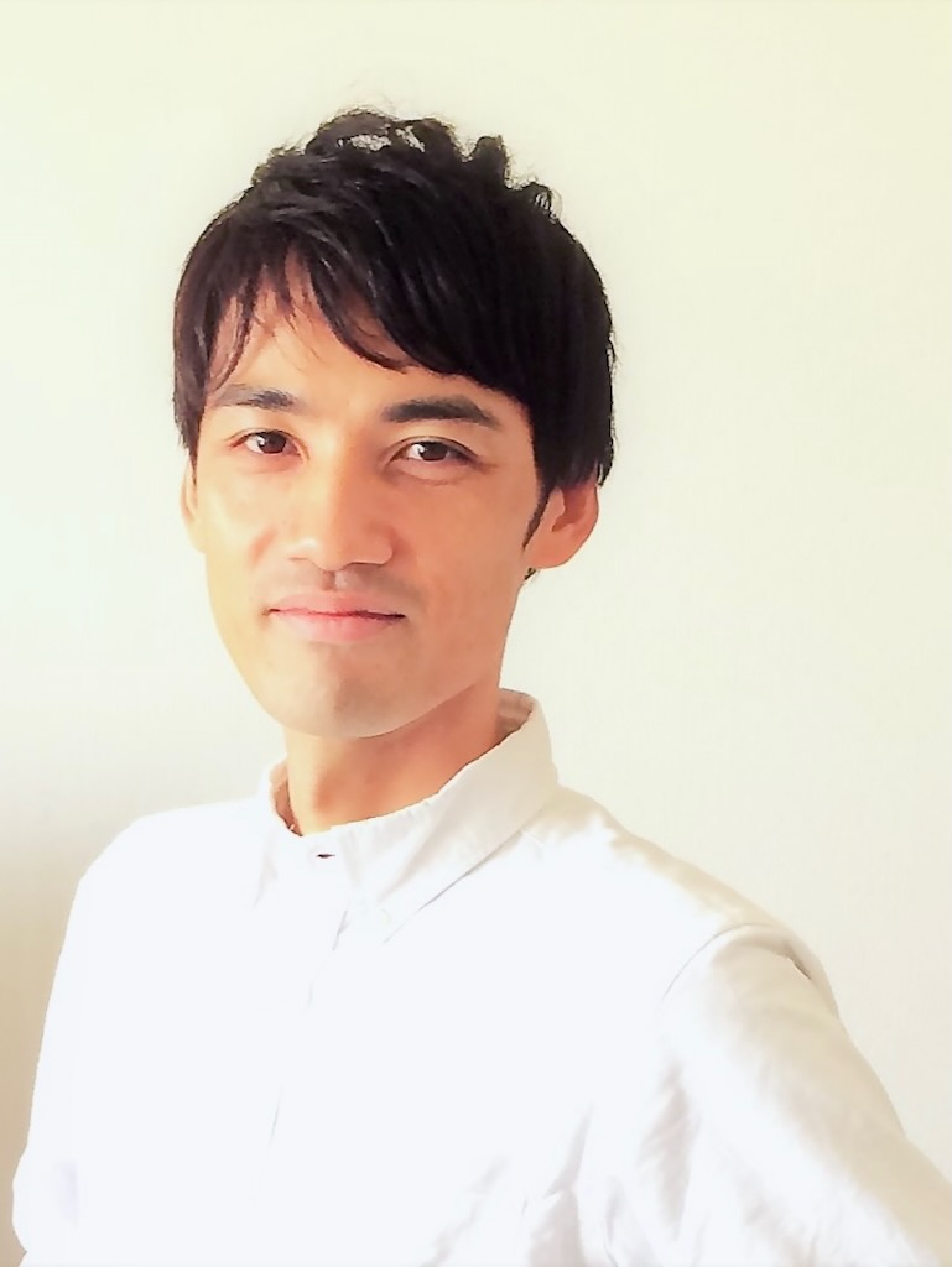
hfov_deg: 48.3
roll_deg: -0.7
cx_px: 476
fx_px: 1063
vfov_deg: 61.6
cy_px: 634
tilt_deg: -16.4
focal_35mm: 29
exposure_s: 1/30
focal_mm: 4.15
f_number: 2.2
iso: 50
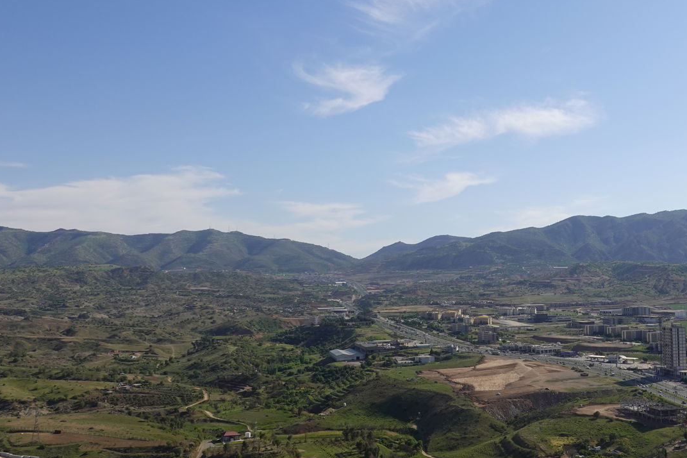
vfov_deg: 31.1
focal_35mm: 43
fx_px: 820
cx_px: 489
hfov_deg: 44.4
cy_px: 202
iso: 100
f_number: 5.6
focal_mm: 9
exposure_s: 1/640
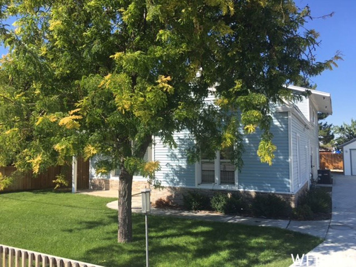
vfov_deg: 48.2
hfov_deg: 61.7
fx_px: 298
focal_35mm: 29
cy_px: 134
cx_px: 178
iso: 25
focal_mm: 4.15
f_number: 2.2
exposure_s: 1/894
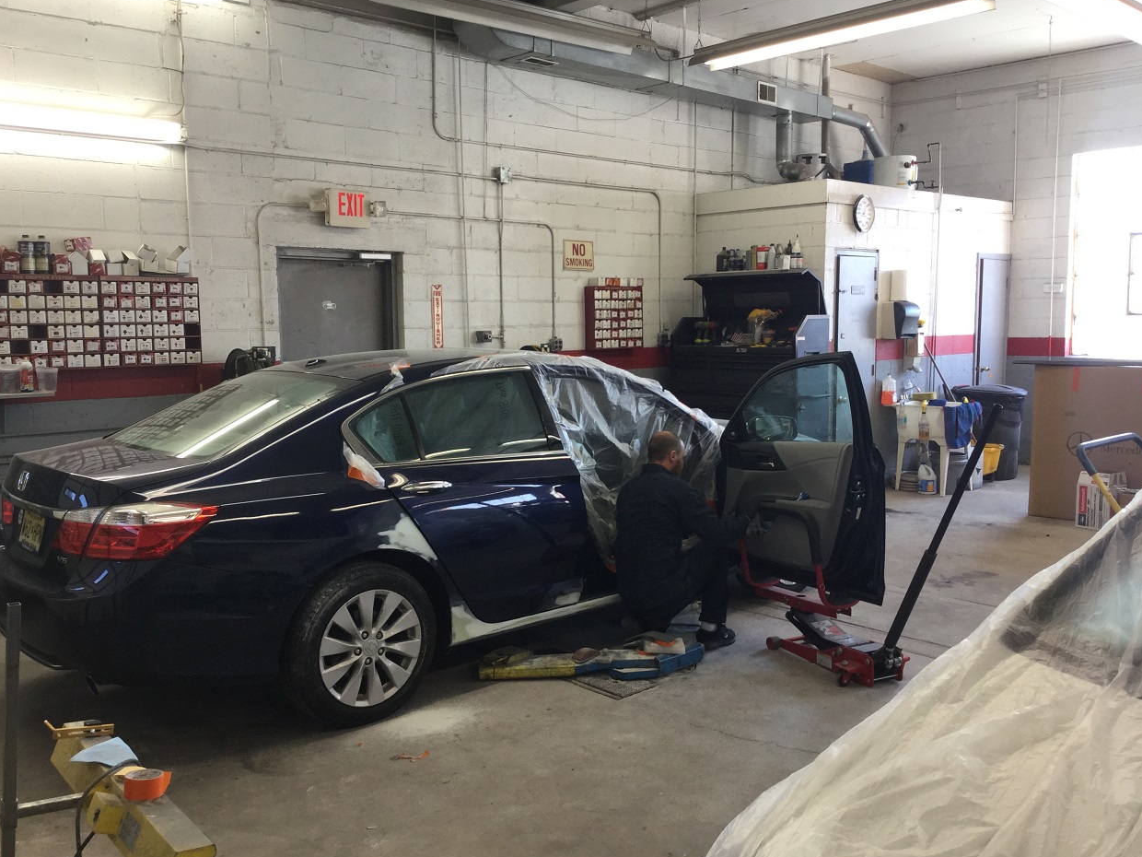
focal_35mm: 32
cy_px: 421
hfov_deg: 56.8
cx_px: 557
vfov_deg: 44.2
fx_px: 1056
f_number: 2.4
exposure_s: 1/30
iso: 32
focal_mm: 3.3
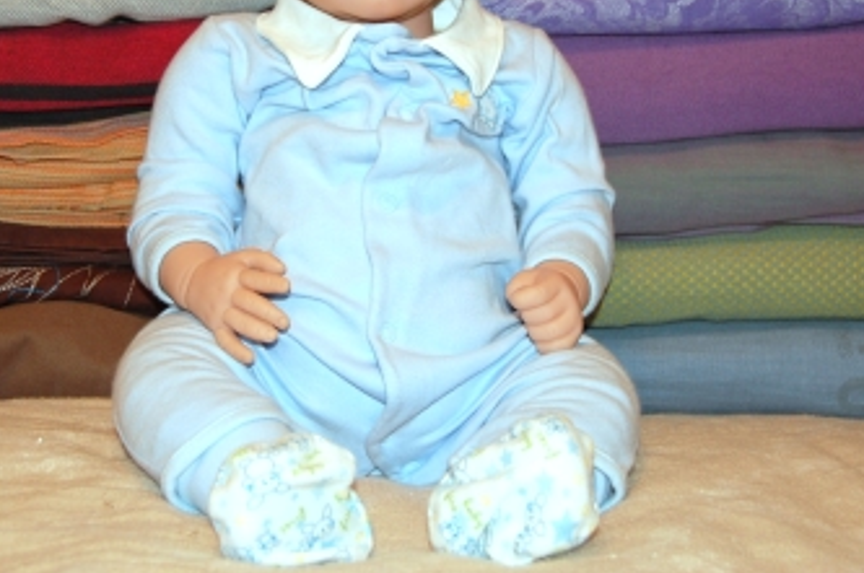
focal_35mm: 72
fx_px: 1725
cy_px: 148
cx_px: 387
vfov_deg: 18.8
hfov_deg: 28.1
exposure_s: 1/60
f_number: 4.5
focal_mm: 32
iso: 400
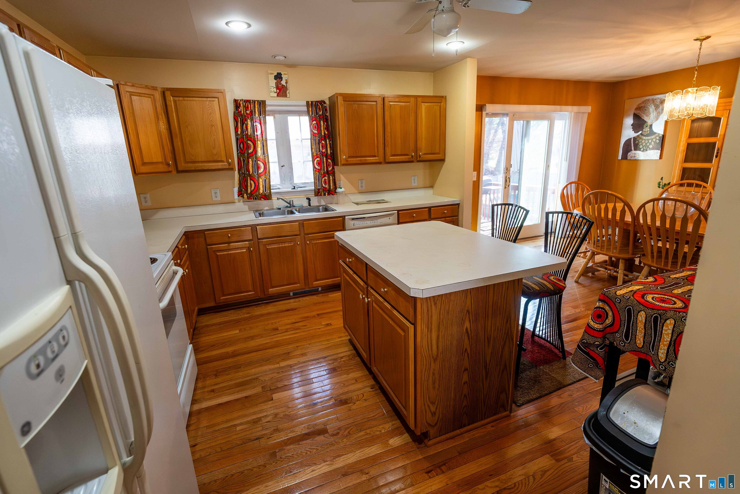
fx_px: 329
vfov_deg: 73.8
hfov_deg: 96.7
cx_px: 370
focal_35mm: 16
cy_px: 247
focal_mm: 16
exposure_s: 1/250
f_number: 5
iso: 4000
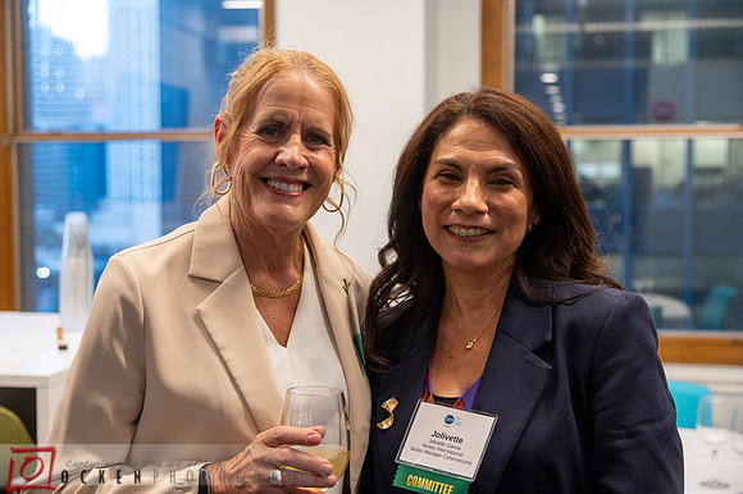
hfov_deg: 38.2
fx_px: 1073
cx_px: 372
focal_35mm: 52
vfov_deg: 26.0
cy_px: 247
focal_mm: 52
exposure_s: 1/125
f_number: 4
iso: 1600
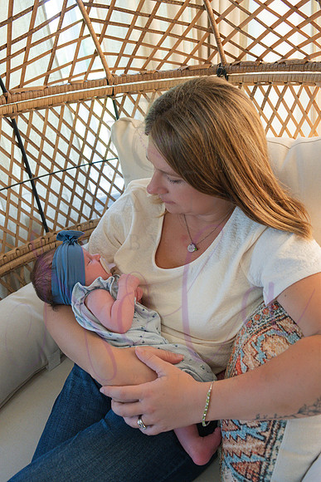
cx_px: 160
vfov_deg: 61.9
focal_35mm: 30
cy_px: 241
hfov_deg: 43.6
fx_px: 401
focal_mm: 30
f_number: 4
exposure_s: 1/320
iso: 1600
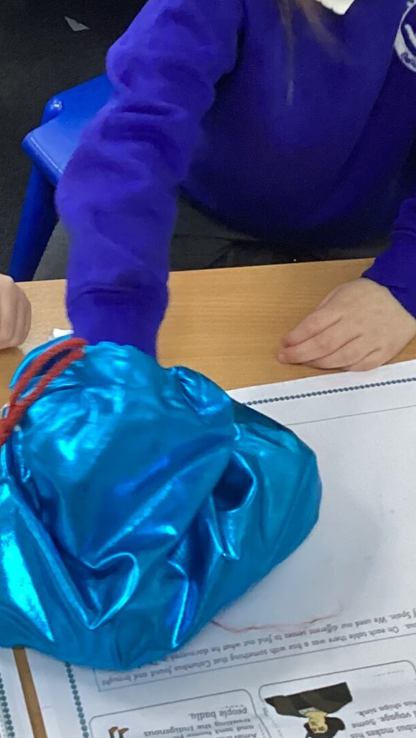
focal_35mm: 79
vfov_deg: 26.6
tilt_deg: -39.4
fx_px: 1548
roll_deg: -3.5
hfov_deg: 15.2
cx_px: 78
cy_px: 200
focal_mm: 3.3
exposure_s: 1/50
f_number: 2.4
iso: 200
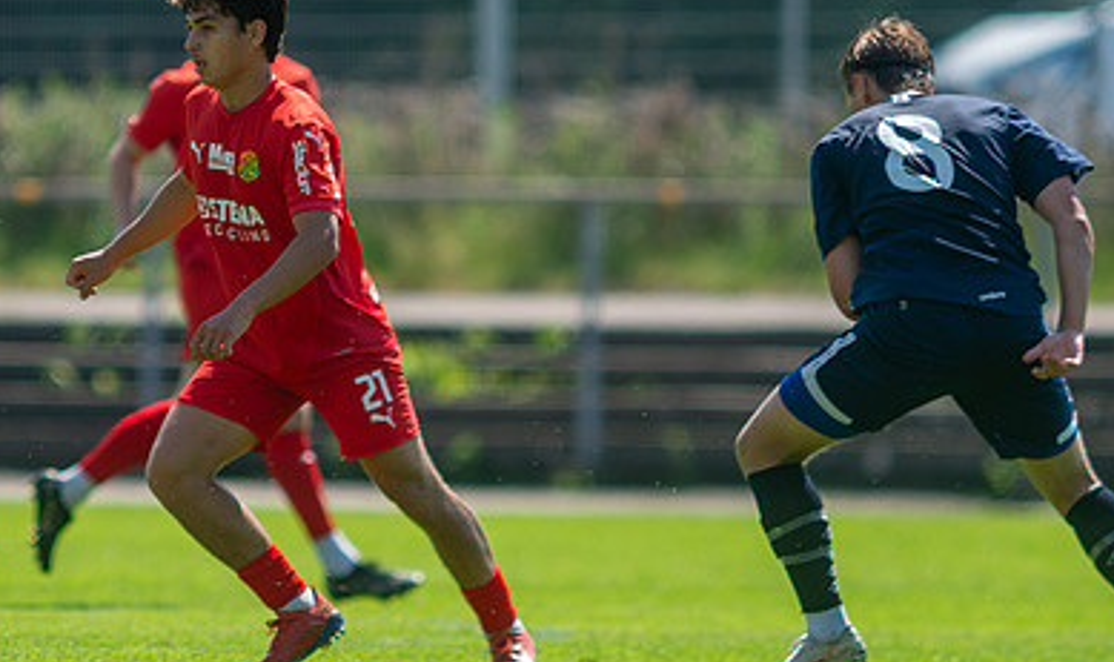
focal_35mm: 877
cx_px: 313
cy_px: 350
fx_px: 26260
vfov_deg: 1.4
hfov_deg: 2.4
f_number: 4
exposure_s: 1/2000
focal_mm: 420
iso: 320
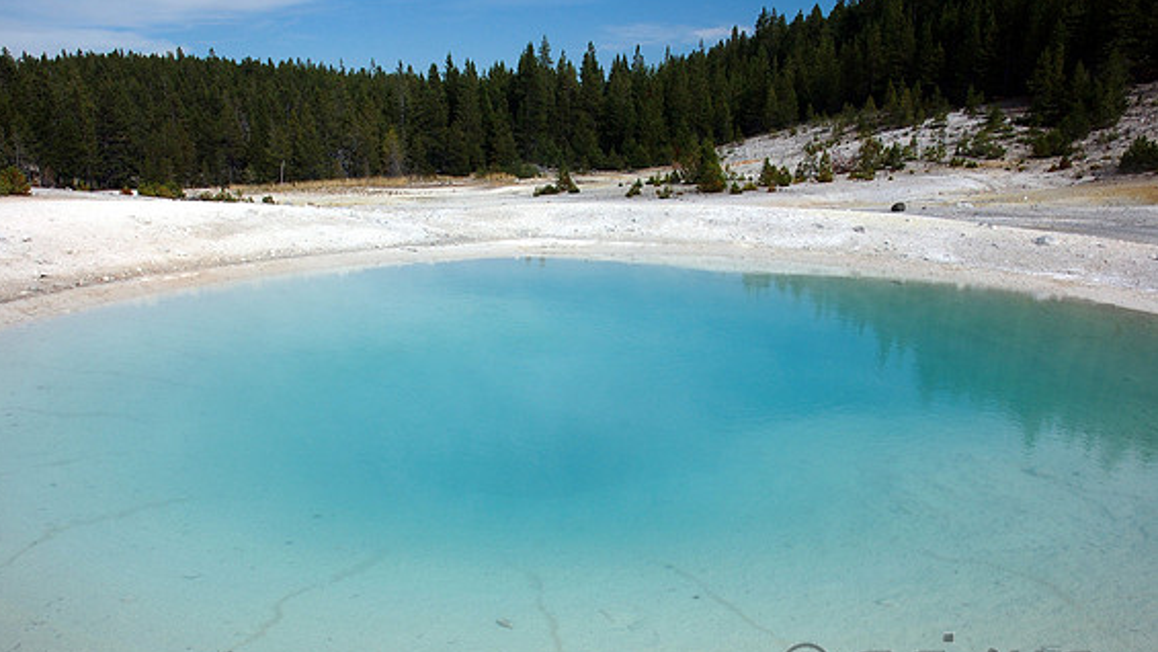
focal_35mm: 29
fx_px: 891
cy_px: 388
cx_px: 566
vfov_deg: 40.0
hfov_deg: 66.1
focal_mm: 18
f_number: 8
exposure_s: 1/250
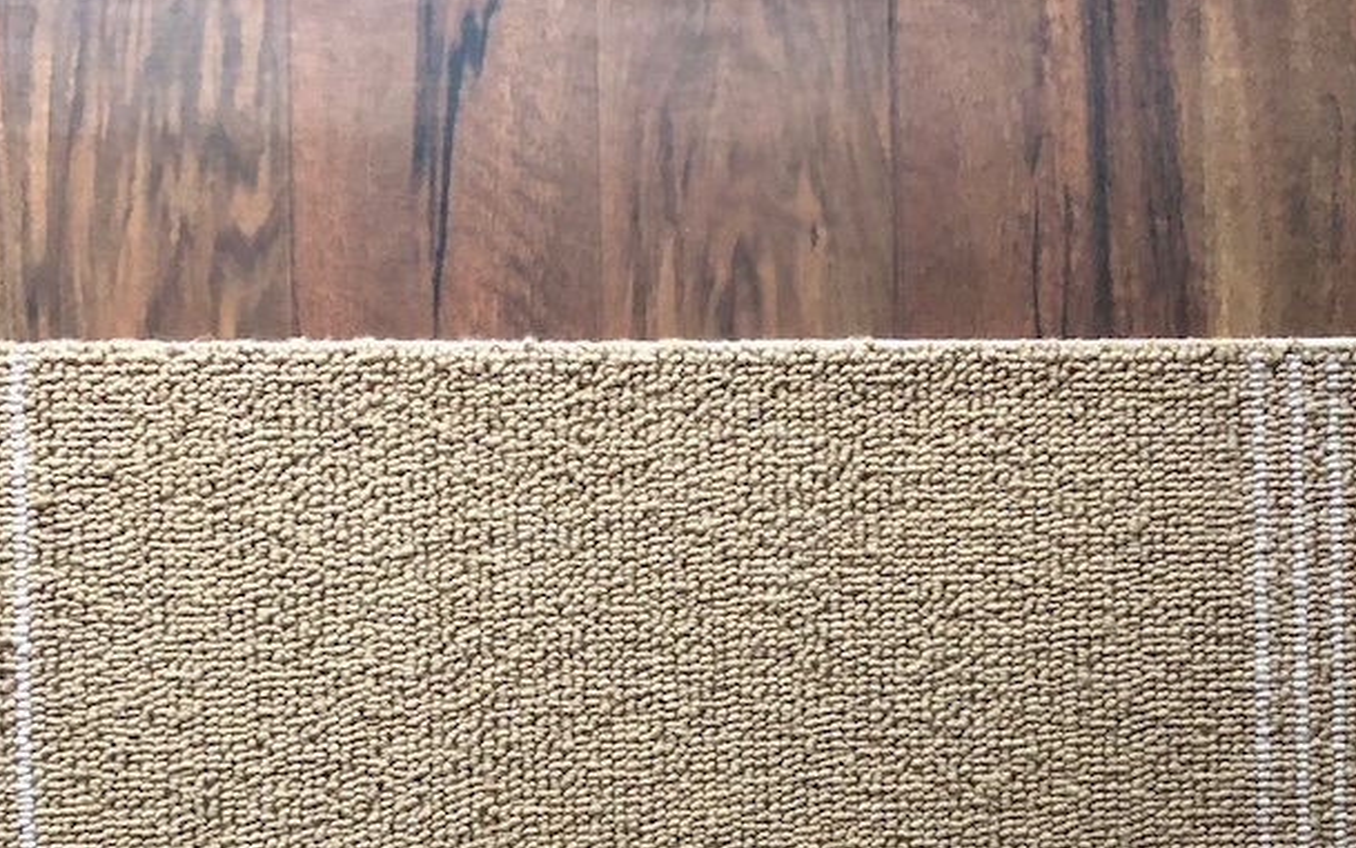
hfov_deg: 38.8
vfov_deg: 23.9
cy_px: 837
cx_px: 627
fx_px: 1922
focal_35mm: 52
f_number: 1.8
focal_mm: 3.99
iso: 100
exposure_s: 1/4
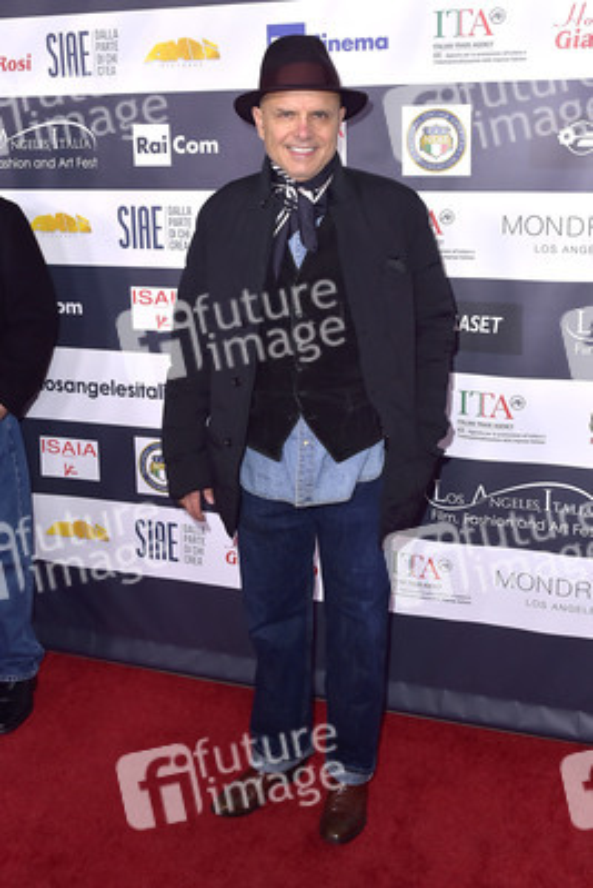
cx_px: 296
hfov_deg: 45.0
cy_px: 444
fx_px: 716
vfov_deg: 63.6
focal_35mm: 29
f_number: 6.3
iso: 500
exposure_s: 1/320
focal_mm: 29
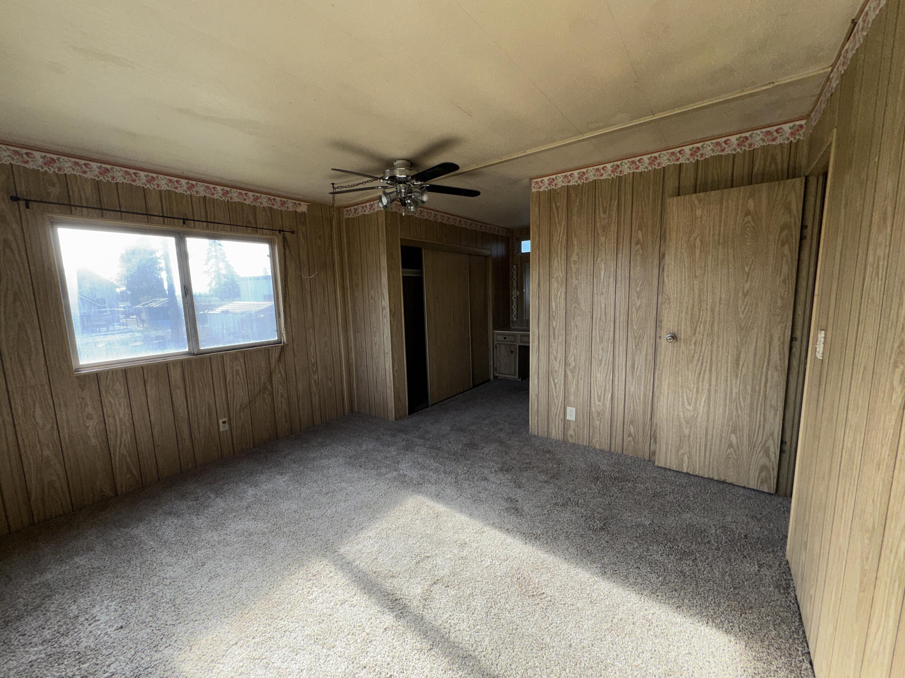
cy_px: 339
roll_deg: +1.4
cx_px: 452
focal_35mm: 14
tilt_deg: -7.9
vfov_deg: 85.7
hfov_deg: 102.1
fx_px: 366
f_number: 2.2
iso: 32
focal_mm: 2.22
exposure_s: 1/137
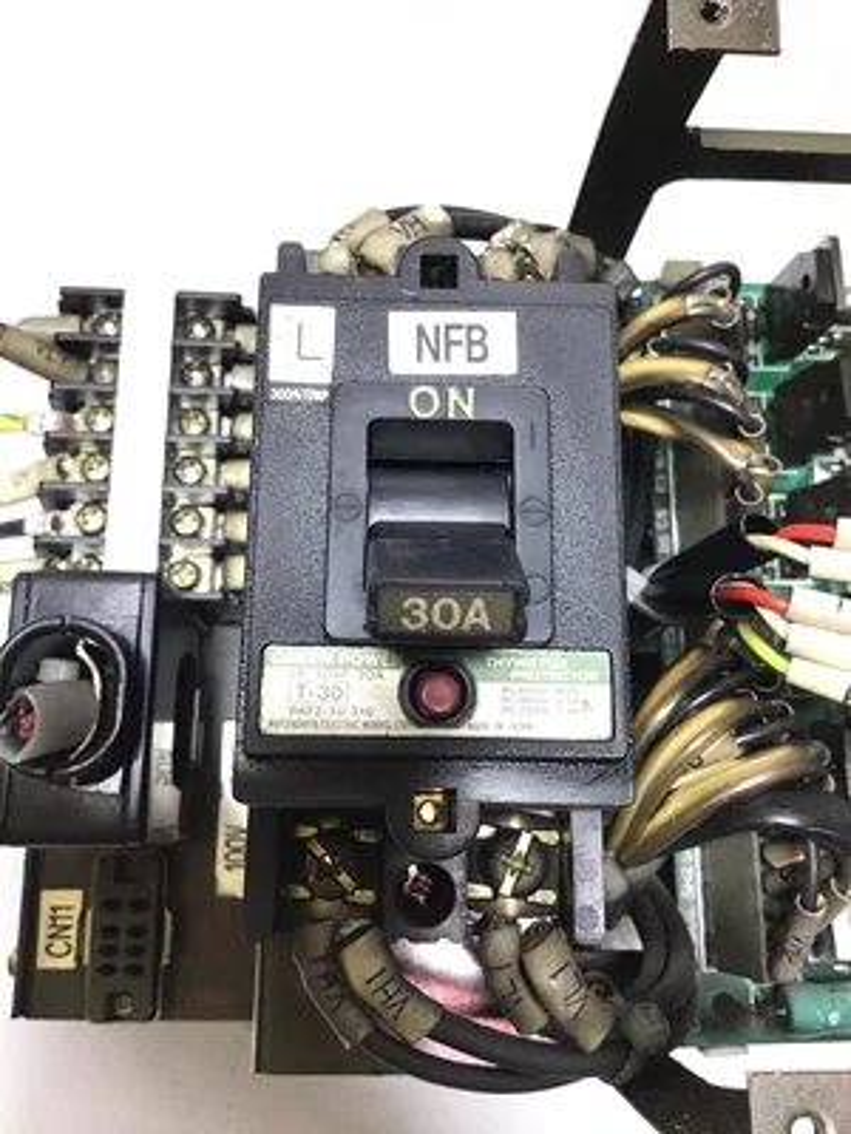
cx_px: 426
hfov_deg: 45.4
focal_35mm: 31
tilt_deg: -74.3
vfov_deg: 58.4
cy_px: 567
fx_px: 1016
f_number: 2.4
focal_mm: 3.3
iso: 25
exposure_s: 1/40
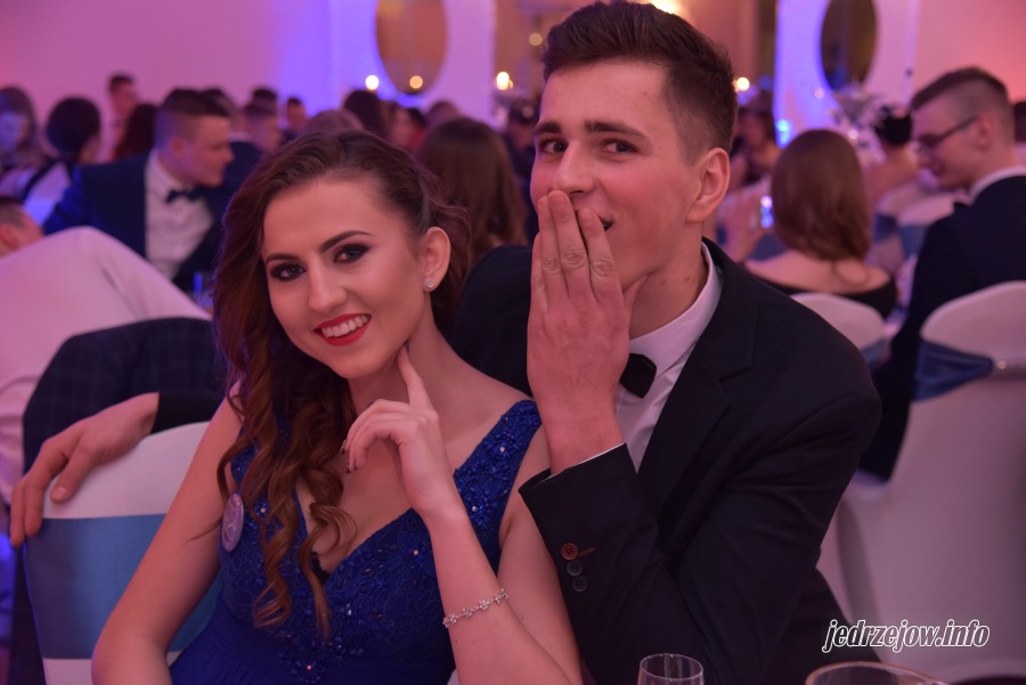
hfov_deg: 39.6
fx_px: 1426
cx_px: 513
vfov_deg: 27.0
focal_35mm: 50
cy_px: 342
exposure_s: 1/60
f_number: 4
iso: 3200
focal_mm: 50
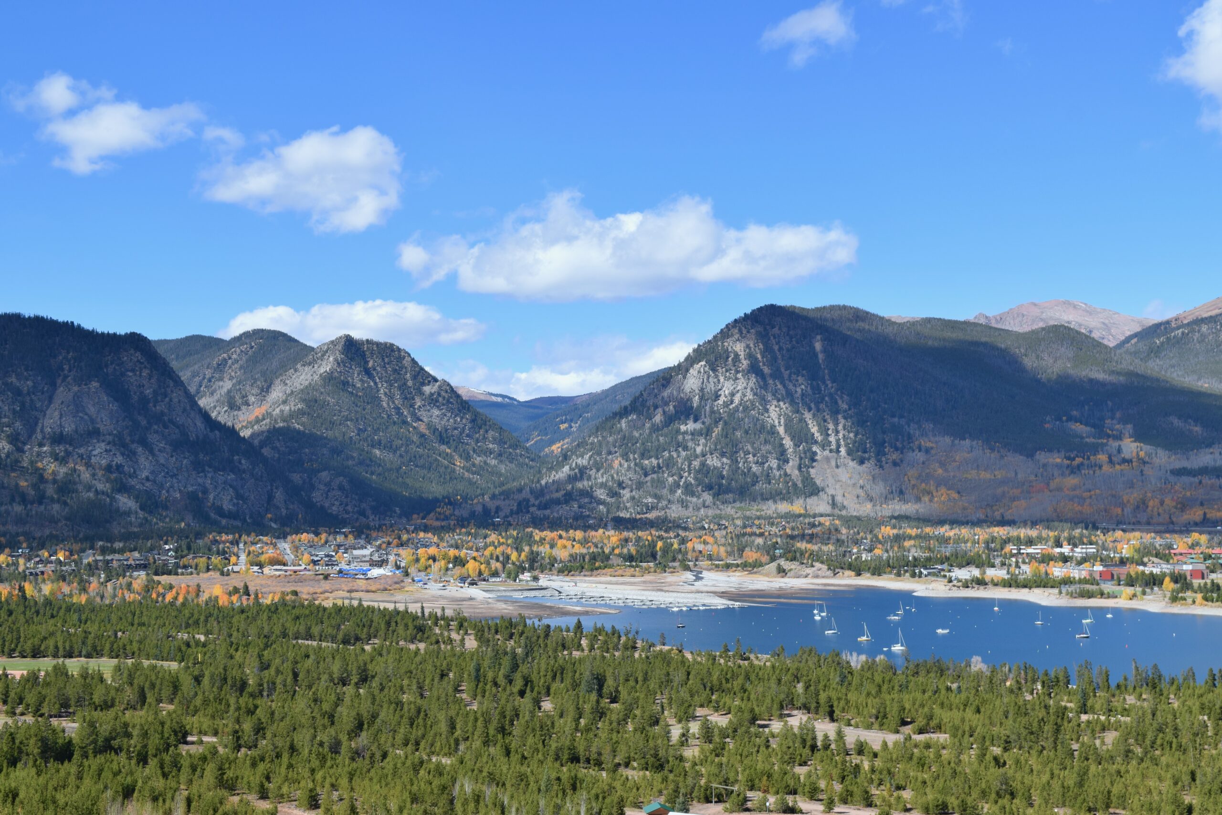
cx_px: 611
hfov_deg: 37.8
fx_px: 1782
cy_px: 408
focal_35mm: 52
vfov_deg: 25.8
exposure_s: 1/320
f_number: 9
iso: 200
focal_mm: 35
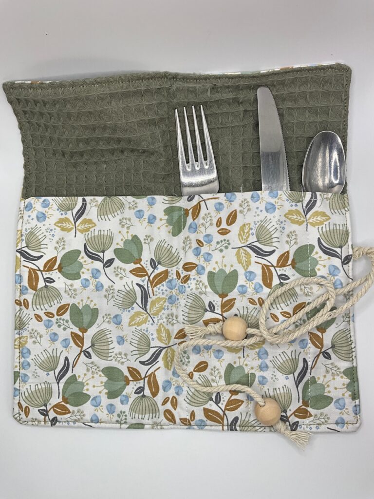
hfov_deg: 48.2
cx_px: 187
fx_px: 418
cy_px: 250
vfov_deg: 61.7
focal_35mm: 29
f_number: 1.8
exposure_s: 1/259
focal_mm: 3
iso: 25
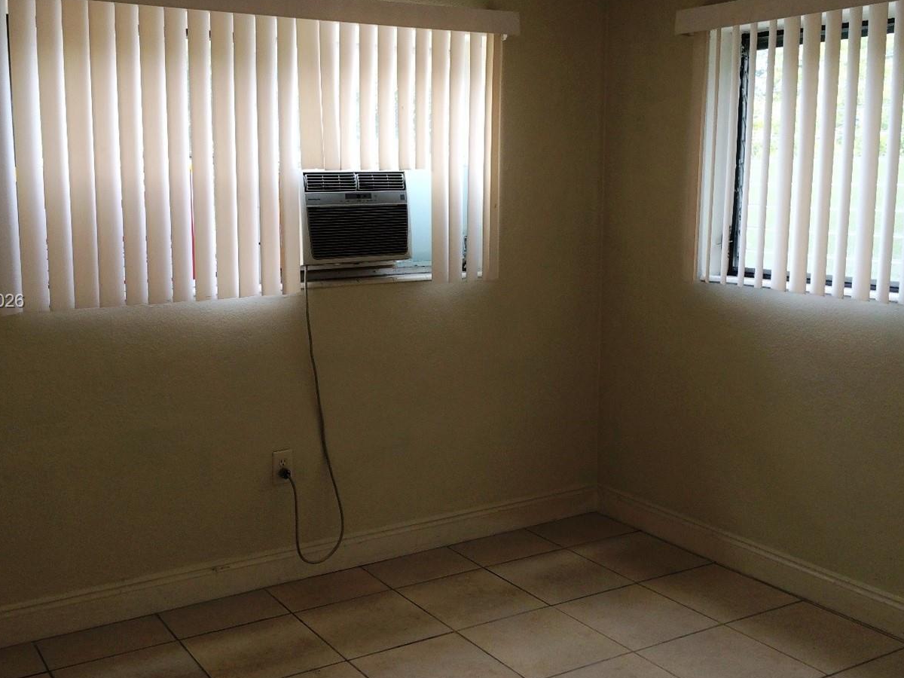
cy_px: 302
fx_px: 1045
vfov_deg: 35.9
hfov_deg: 46.7
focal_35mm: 40
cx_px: 392
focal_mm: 4.12
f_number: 2.2
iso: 40
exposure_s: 1/120
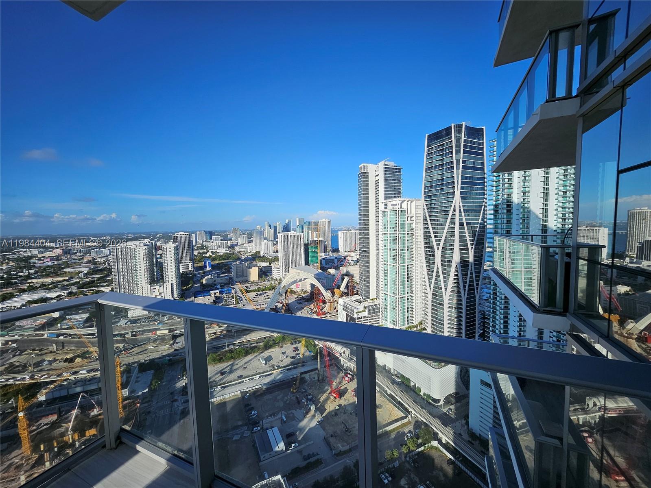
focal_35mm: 13
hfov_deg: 106.2
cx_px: 326
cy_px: 244
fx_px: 244
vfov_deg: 89.9
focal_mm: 1.74
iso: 32
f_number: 2.2
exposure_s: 1/1681
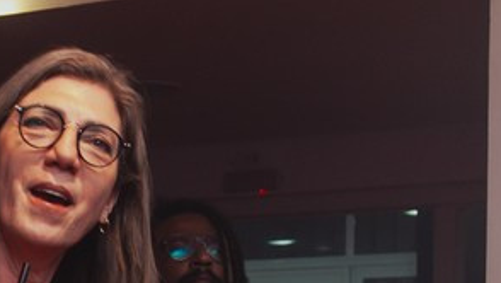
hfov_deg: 14.4
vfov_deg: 8.0
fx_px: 1955
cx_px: 19
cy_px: 485
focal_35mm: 147
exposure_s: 1/60
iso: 400
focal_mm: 23
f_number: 2.8
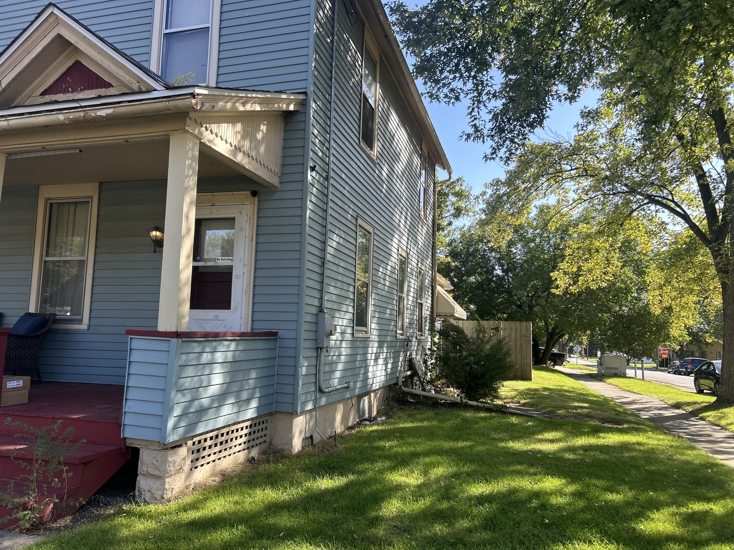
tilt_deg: +7.2
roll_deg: -1.8
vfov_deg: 53.1
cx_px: 367
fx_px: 551
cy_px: 275
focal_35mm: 26
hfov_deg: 67.3
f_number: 1.5
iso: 50
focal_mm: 5.7
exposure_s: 1/982
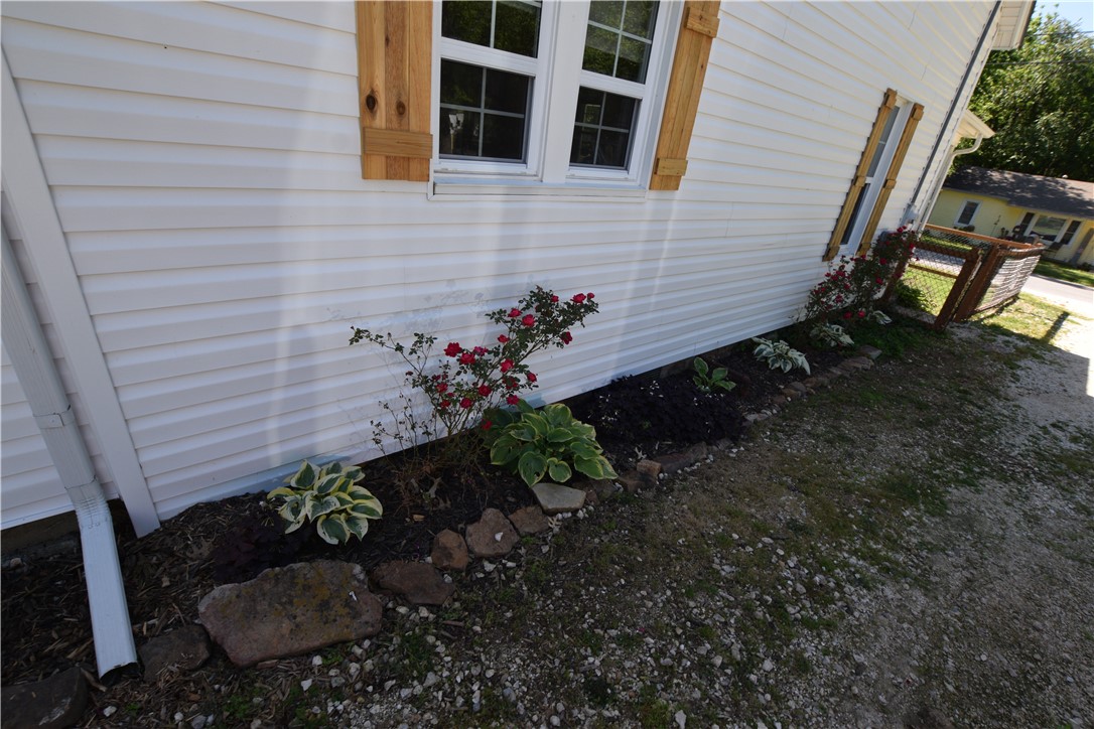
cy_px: 364
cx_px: 547
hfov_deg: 100.4
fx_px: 456
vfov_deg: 77.3
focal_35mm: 15
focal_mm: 10
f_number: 8
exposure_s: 1/250
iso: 360
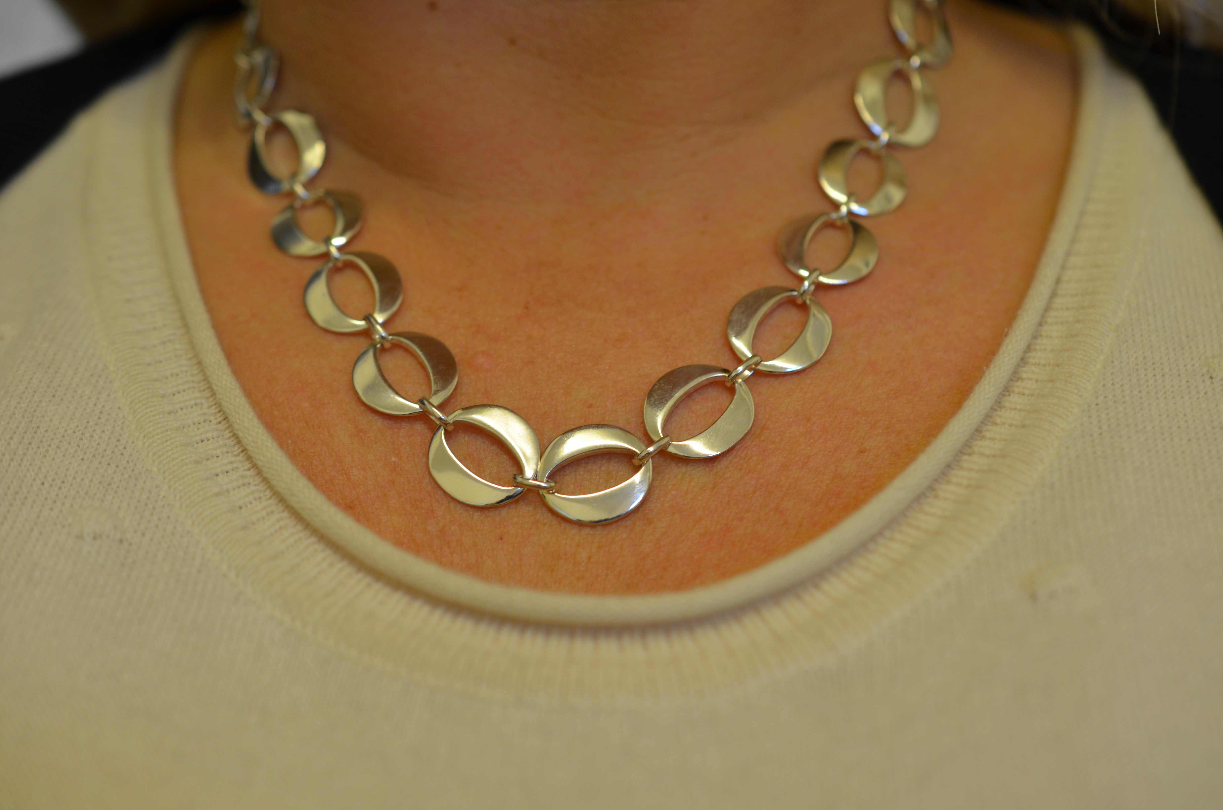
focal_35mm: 60
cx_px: 612
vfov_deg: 22.5
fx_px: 2034
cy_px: 405
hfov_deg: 33.5
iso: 400
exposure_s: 1/60
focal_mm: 40
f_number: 4
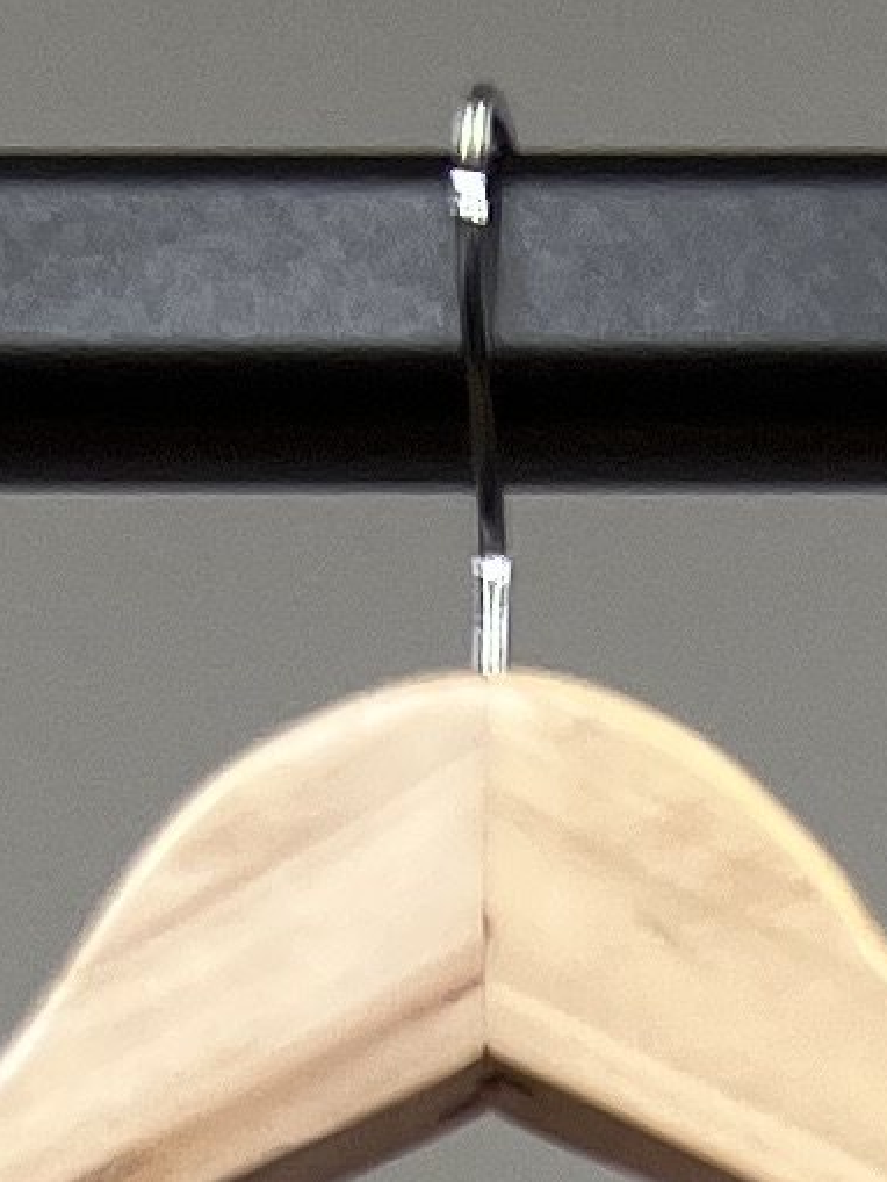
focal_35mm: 206
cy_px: 4308
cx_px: 495
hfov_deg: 7.2
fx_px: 7035
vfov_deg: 7.5
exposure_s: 1/840
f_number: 1.5
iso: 50
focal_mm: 5.7
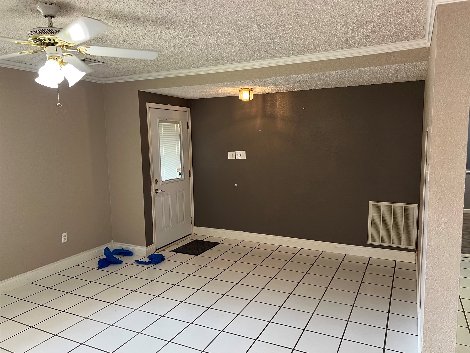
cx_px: 235
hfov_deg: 67.3
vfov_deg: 53.1
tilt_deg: -6.7
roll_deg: +0.8
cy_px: 176
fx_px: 353
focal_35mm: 26
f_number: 1.5
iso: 100
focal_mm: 5.7
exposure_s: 1/60
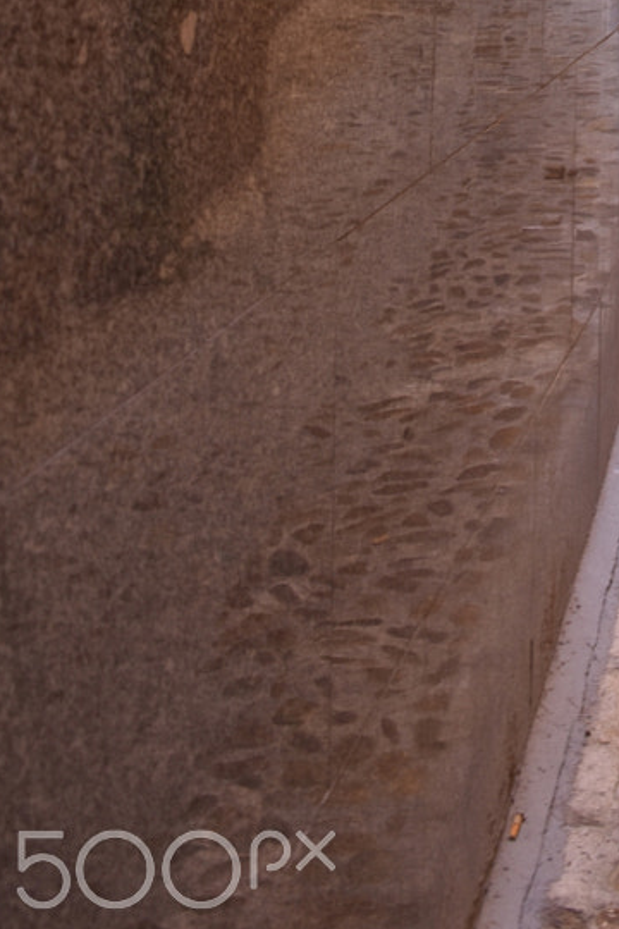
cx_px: 826
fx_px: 2063
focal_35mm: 80
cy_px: -280
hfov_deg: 16.1
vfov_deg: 22.6
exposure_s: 1/40
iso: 200
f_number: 3.5
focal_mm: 18
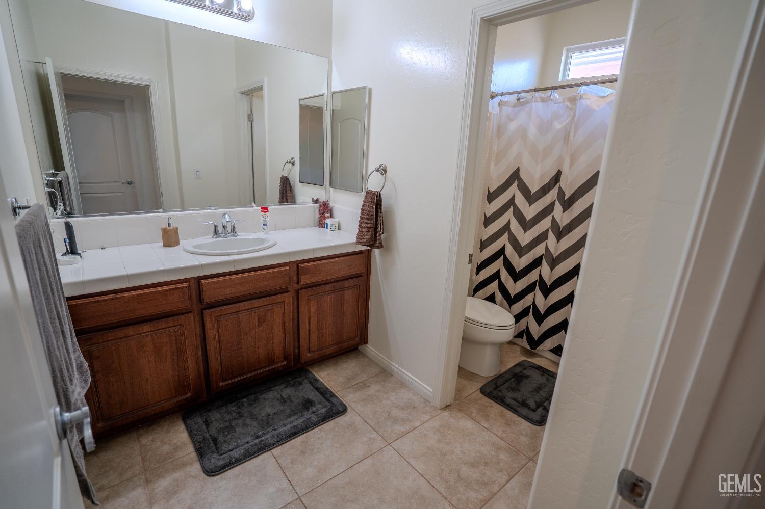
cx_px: 382
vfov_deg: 73.7
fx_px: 340
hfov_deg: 96.8
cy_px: 254
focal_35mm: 16
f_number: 4.5
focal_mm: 16
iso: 125
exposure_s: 1/80
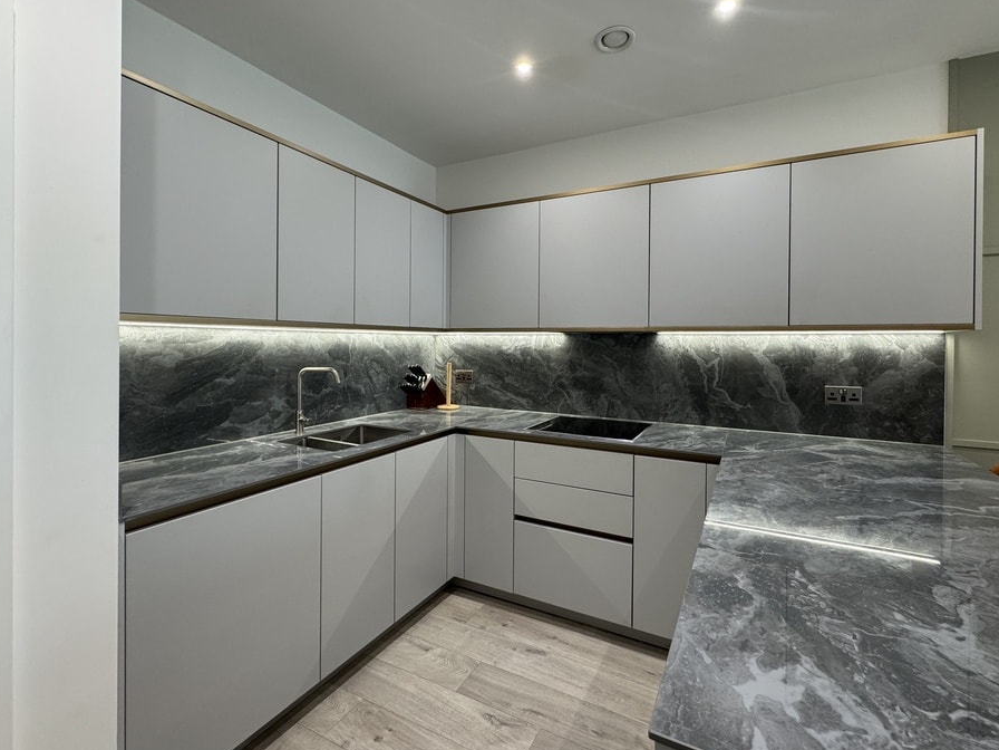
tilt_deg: -0.2
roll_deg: -0.9
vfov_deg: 78.0
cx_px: 518
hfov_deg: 94.5
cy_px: 346
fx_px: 462
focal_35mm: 16
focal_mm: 2.22
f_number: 2.2
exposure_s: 1/100
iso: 200
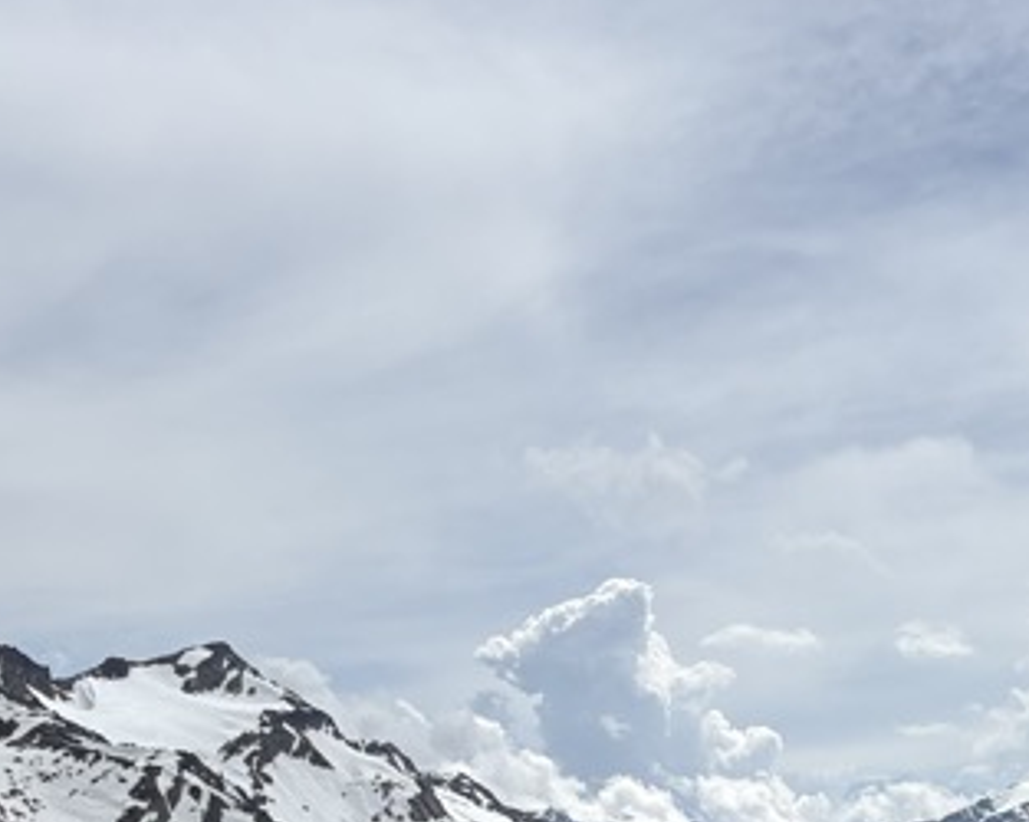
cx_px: 684
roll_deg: +0.9
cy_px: 763
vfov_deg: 18.1
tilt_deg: +3.7
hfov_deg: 22.9
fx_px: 2526
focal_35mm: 83
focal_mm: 5.96
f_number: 1.6
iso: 50
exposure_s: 1/14493
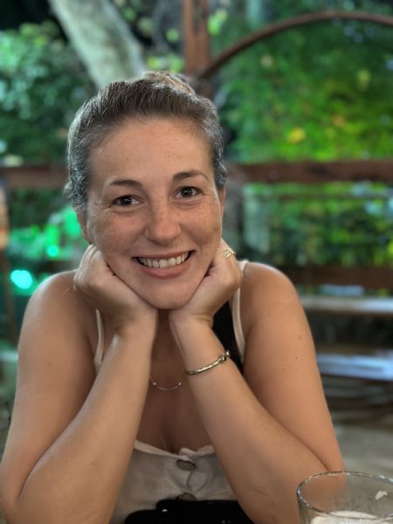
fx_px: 727
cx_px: 196
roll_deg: +0.7
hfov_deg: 30.3
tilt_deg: -7.6
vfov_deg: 39.7
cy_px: 262
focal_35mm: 48
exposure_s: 1/20
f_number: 1.78
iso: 800
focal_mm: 6.86
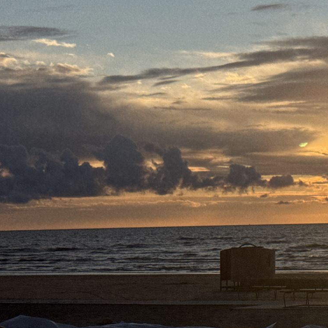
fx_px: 1211
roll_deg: +0.7
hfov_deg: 15.0
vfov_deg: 15.4
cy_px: 137
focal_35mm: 113
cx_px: 365
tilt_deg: +3.6
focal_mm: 6.76
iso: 64
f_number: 1.78
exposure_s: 1/7092
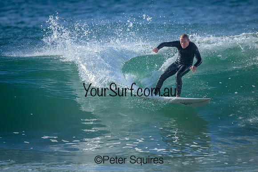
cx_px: 134
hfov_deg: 2.4
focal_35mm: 873
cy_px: 78
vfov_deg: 1.6
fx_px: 6258
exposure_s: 1/2000
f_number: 6.3
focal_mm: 800
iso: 250
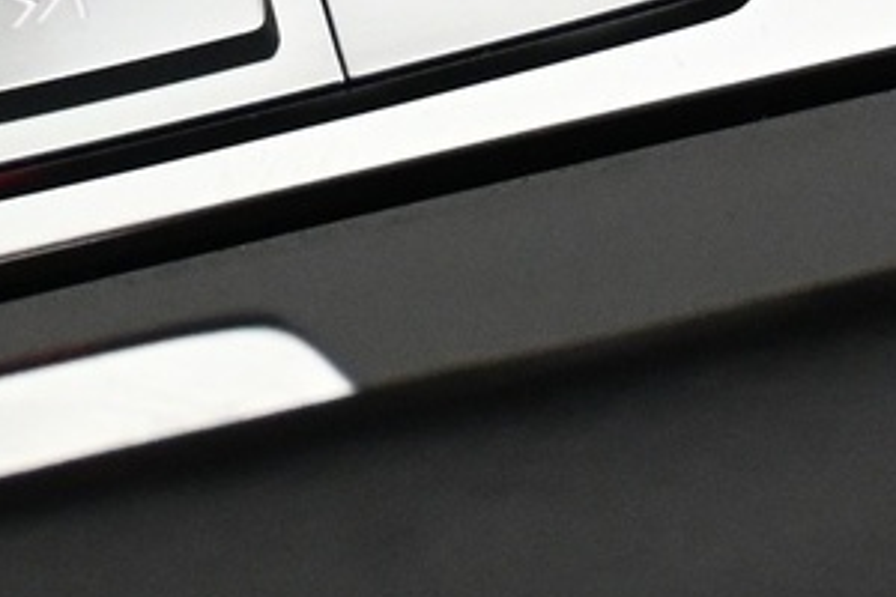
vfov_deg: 7.5
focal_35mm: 166
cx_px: -185
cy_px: -997
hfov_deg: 12.1
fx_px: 4132
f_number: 4
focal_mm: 20.5
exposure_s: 1/60
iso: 4000
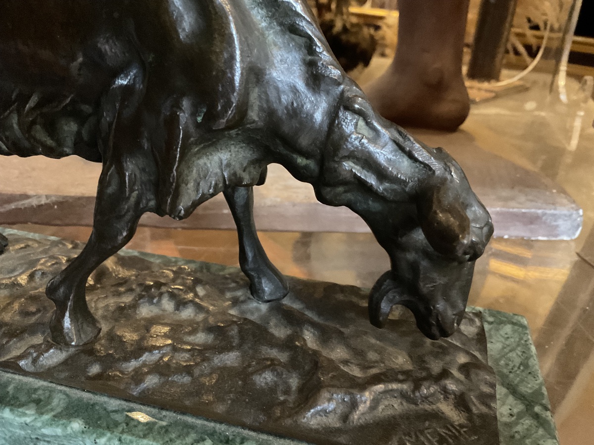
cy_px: 222
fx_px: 498
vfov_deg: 48.2
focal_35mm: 29
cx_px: 297
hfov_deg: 61.7
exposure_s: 1/20
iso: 500
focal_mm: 3
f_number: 1.8
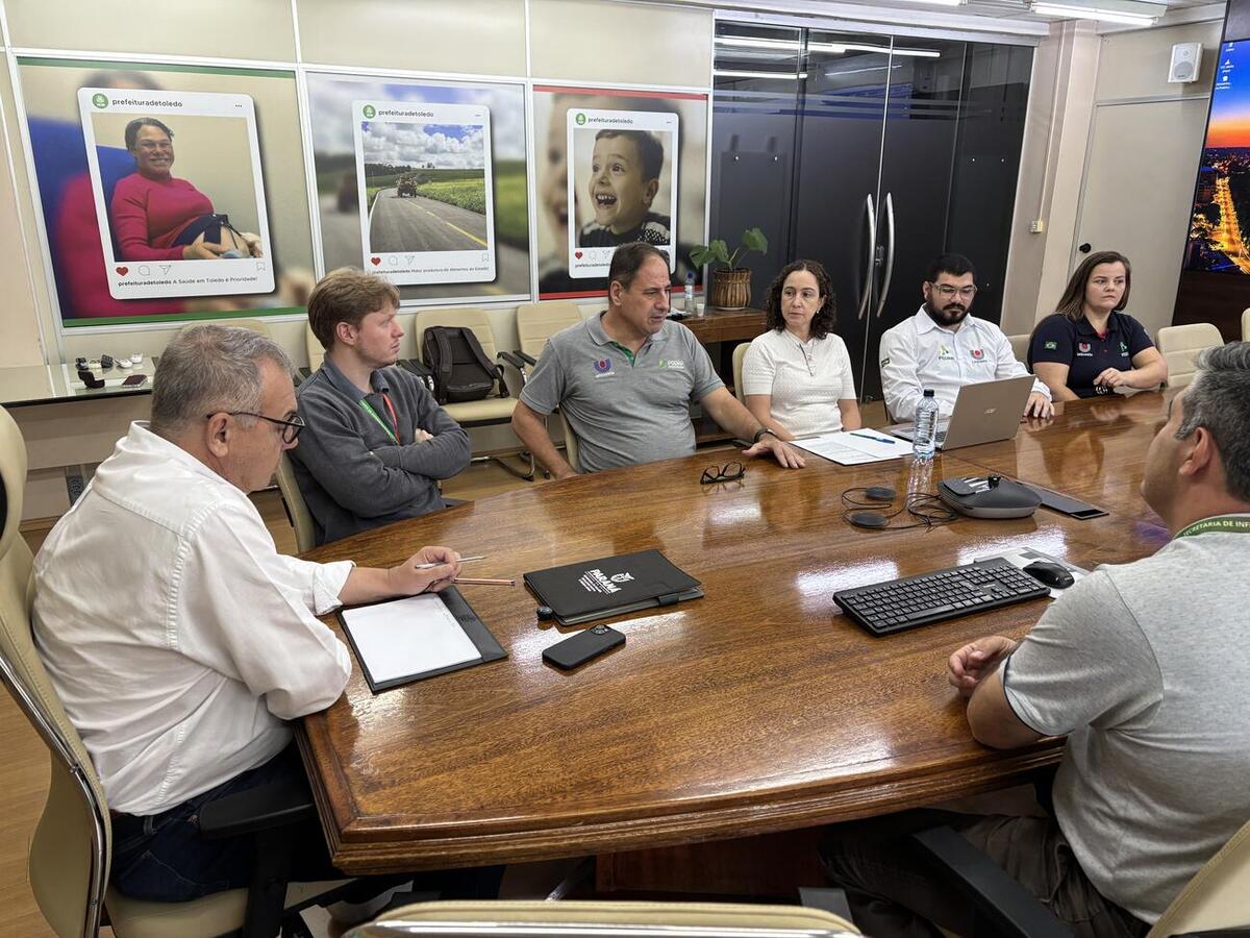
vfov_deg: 53.1
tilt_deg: -16.7
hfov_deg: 67.3
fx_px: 939
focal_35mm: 26
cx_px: 625
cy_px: 469
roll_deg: +0.1
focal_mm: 5.96
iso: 160
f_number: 1.6
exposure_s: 1/60
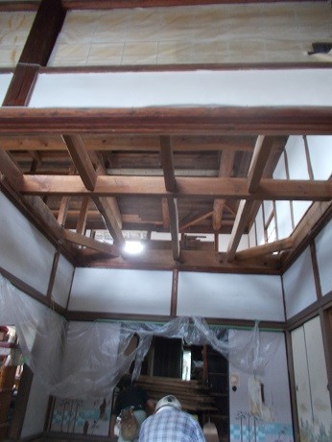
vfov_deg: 67.3
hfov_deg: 53.1
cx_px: 166
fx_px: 332
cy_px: 221
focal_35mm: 26
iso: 200
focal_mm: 4.6
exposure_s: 1/5
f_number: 3.2
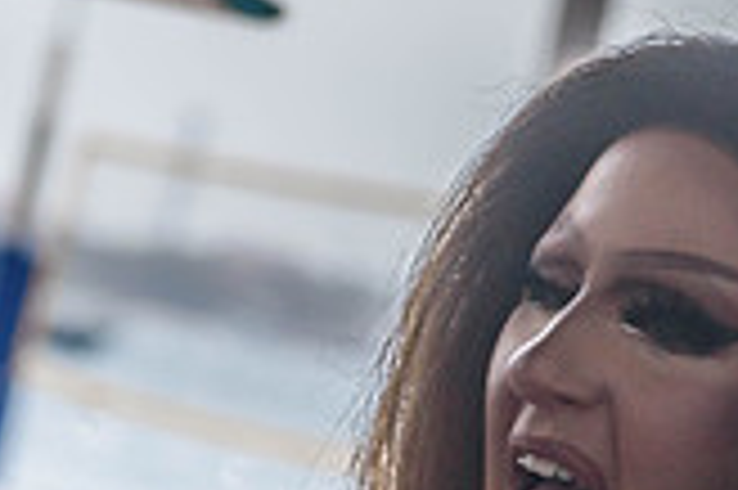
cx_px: 576
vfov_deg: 1.9
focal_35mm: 717
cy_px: 771
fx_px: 14684
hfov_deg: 2.9
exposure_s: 1/800
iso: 200
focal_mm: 135
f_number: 7.1
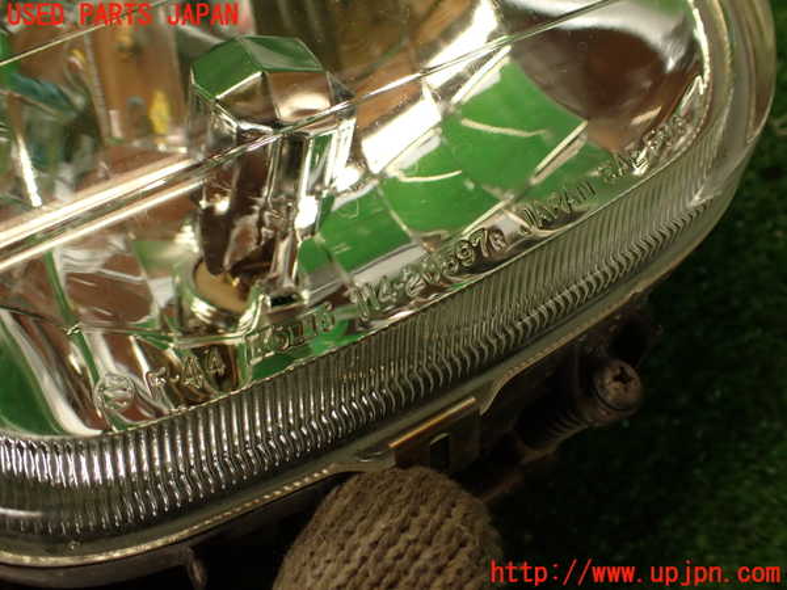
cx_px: 394
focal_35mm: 30
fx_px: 682
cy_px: 295
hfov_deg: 60.0
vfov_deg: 46.8
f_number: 2.3
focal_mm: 5.4
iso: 160
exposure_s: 1/60
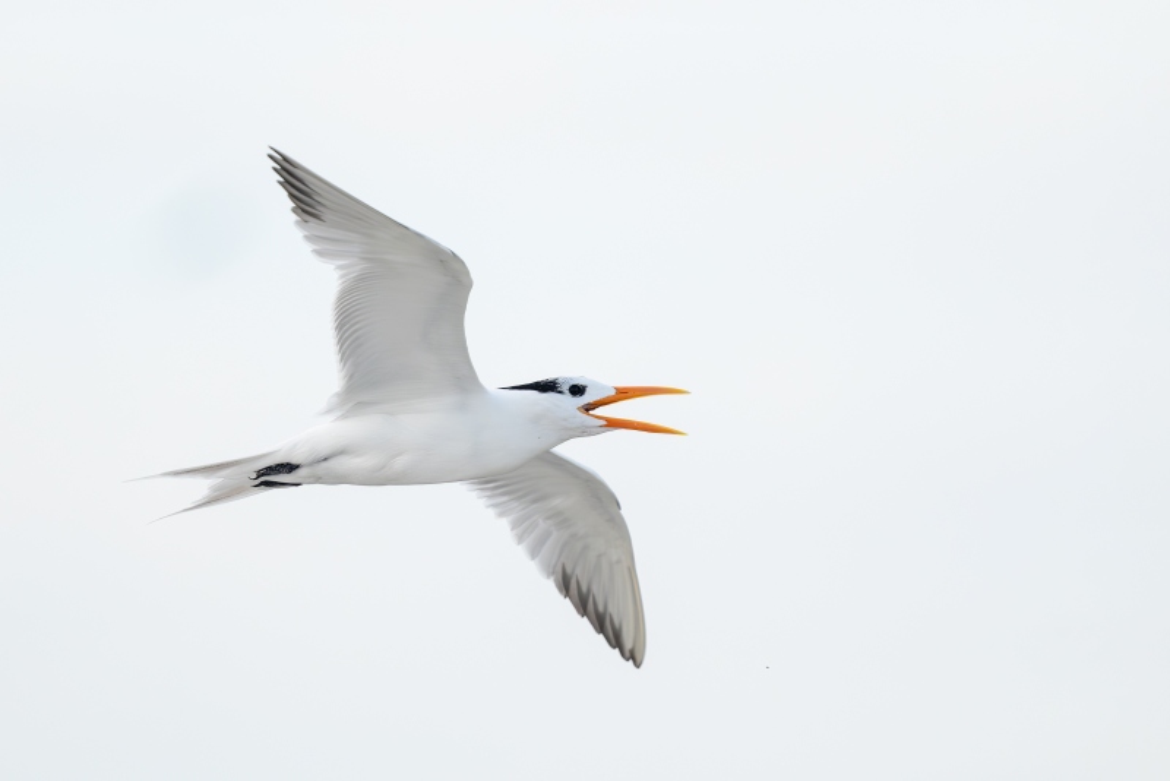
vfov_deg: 2.2
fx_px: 20481
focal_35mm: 630
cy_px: 390
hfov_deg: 3.3
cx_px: 585
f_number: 4
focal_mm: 420
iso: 2500
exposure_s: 1/4000
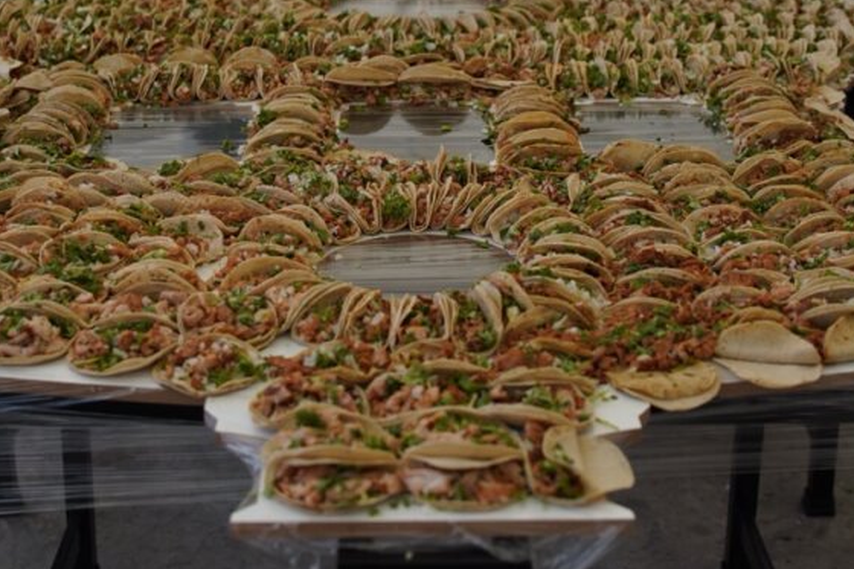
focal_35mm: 64
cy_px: 143
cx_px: 435
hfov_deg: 31.4
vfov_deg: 21.1
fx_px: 1518
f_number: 2.8
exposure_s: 1/800
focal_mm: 35
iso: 100
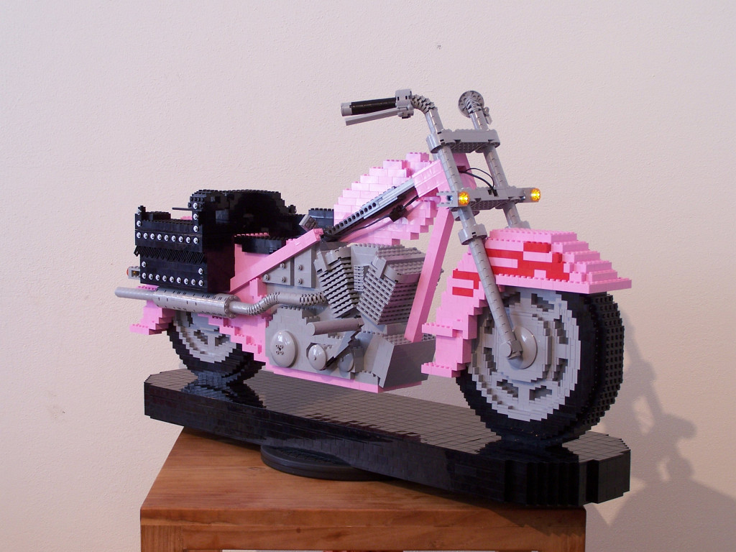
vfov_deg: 21.9
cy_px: 276
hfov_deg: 29.0
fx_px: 1425
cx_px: 368
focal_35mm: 67
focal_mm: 11.1
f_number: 3.2
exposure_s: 1/3
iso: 80
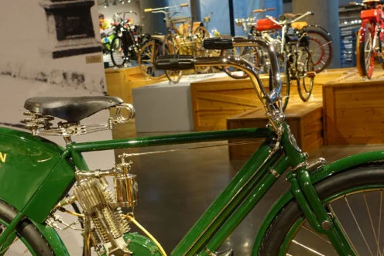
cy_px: 205
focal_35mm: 66
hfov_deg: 30.5
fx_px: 704
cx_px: 173
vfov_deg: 20.4
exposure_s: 1/40
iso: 200
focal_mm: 11.81
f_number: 2.8
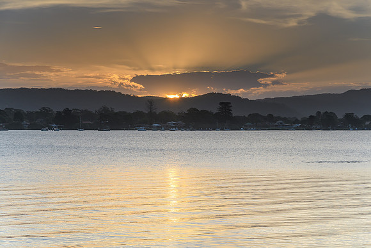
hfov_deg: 20.9
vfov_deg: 14.0
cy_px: 124
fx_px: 1006
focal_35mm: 98
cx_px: 186
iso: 320
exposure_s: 1/160
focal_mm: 65
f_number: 7.1
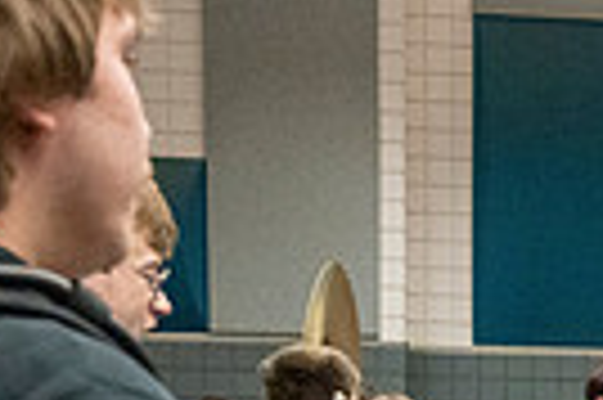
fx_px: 1740
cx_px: 698
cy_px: 685
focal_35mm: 104
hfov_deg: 18.7
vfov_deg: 12.2
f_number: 4
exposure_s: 1/500
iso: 10000
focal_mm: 24
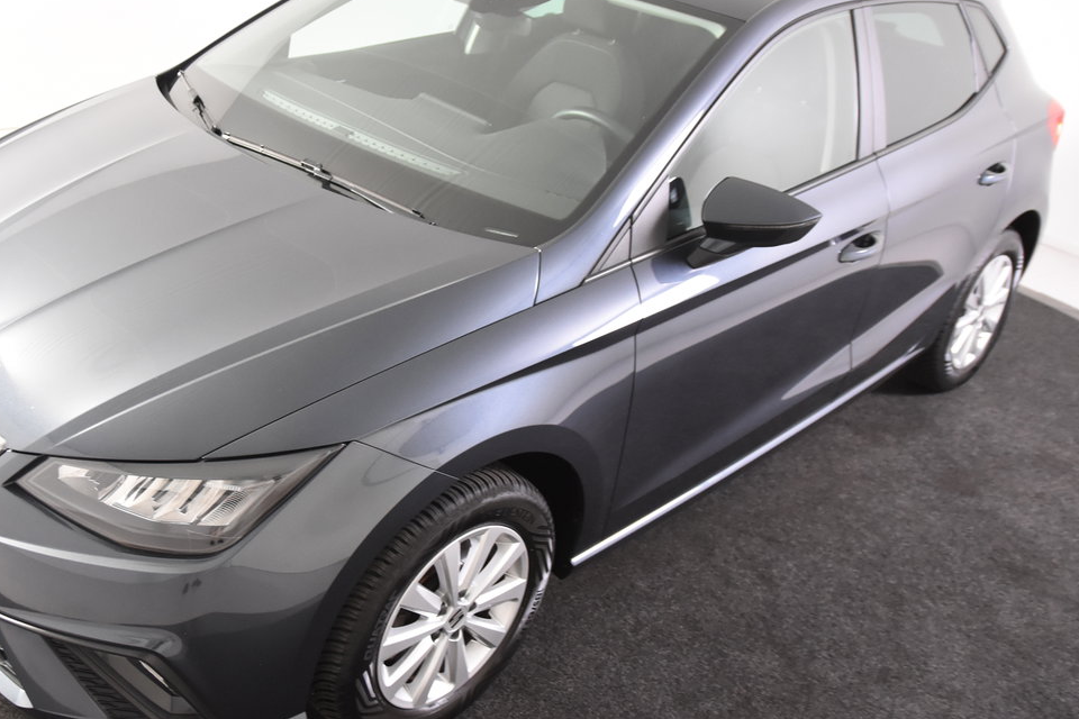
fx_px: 1199
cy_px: 327
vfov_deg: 33.4
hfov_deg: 48.1
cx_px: 421
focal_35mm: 40
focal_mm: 20
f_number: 3.2
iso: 1600
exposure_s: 1/40
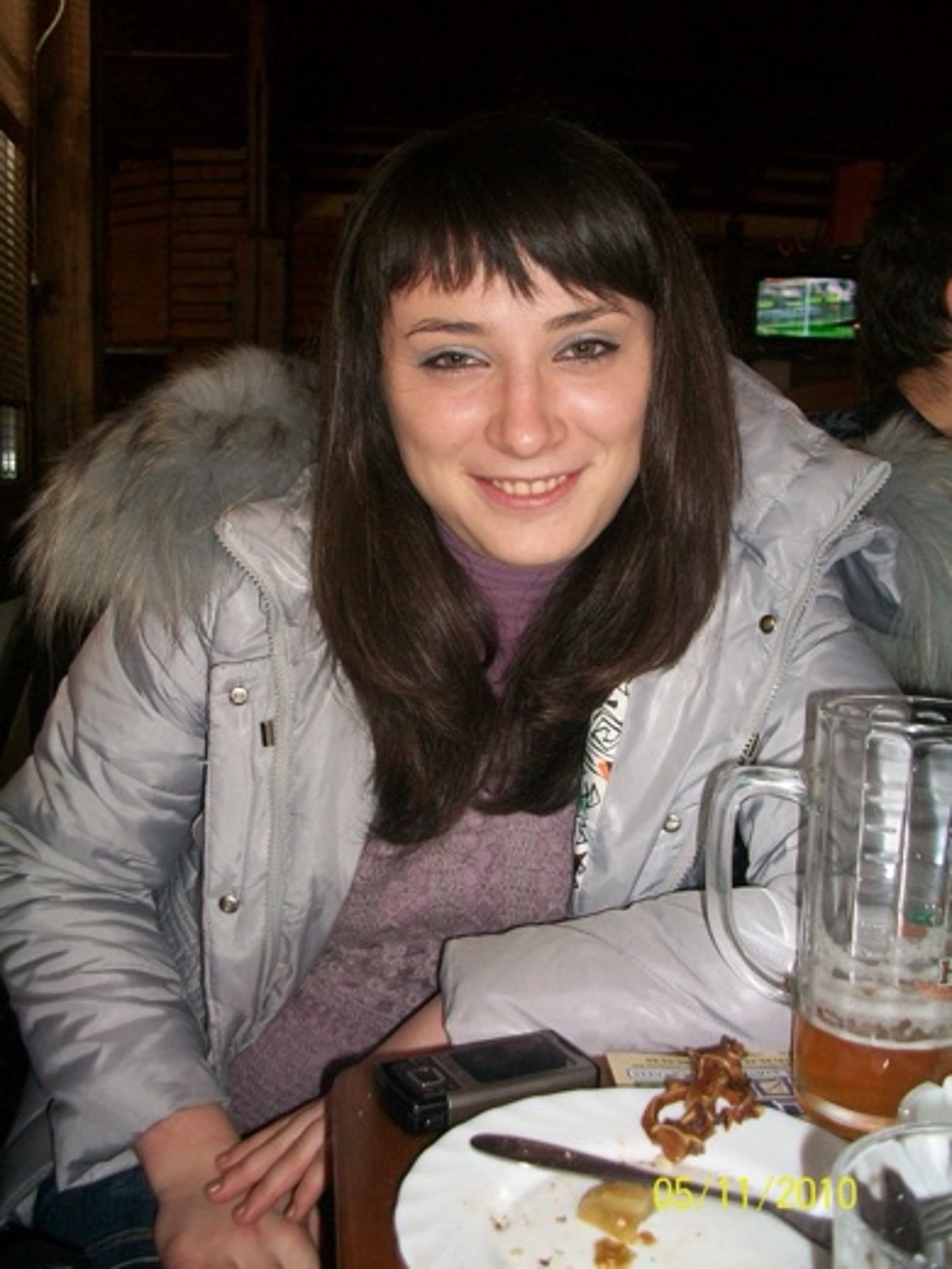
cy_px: 634
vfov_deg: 54.0
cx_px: 476
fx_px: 1247
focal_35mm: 34
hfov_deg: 41.8
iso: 120
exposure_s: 1/60
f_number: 2.8
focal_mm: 5.7
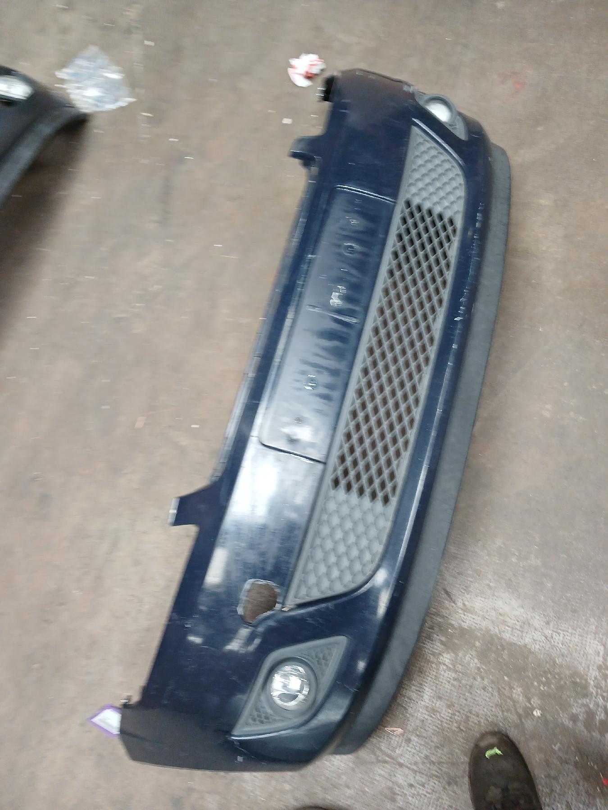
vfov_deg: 65.3
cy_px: 405
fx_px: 632
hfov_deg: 51.4
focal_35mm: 27
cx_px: 304
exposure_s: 1/50.3
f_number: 1.8
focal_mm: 3.98
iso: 160
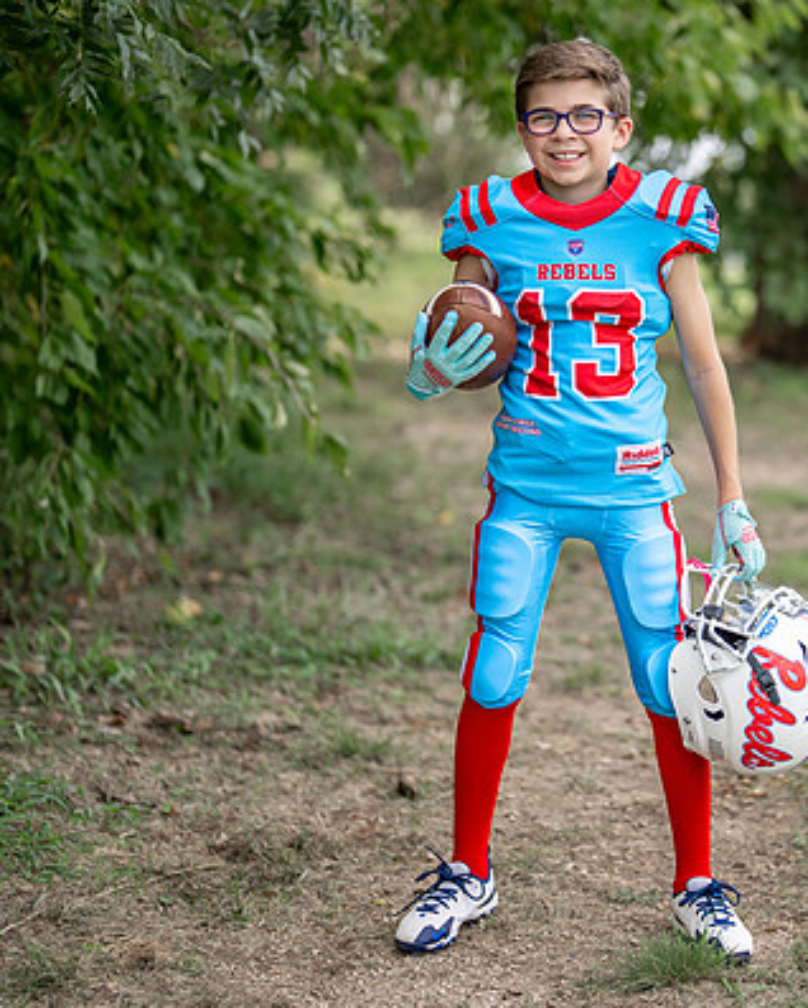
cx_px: 646
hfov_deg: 17.1
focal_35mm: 89
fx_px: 2658
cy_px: 459
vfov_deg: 21.5
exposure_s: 1/2500
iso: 100
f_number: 1.2
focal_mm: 50
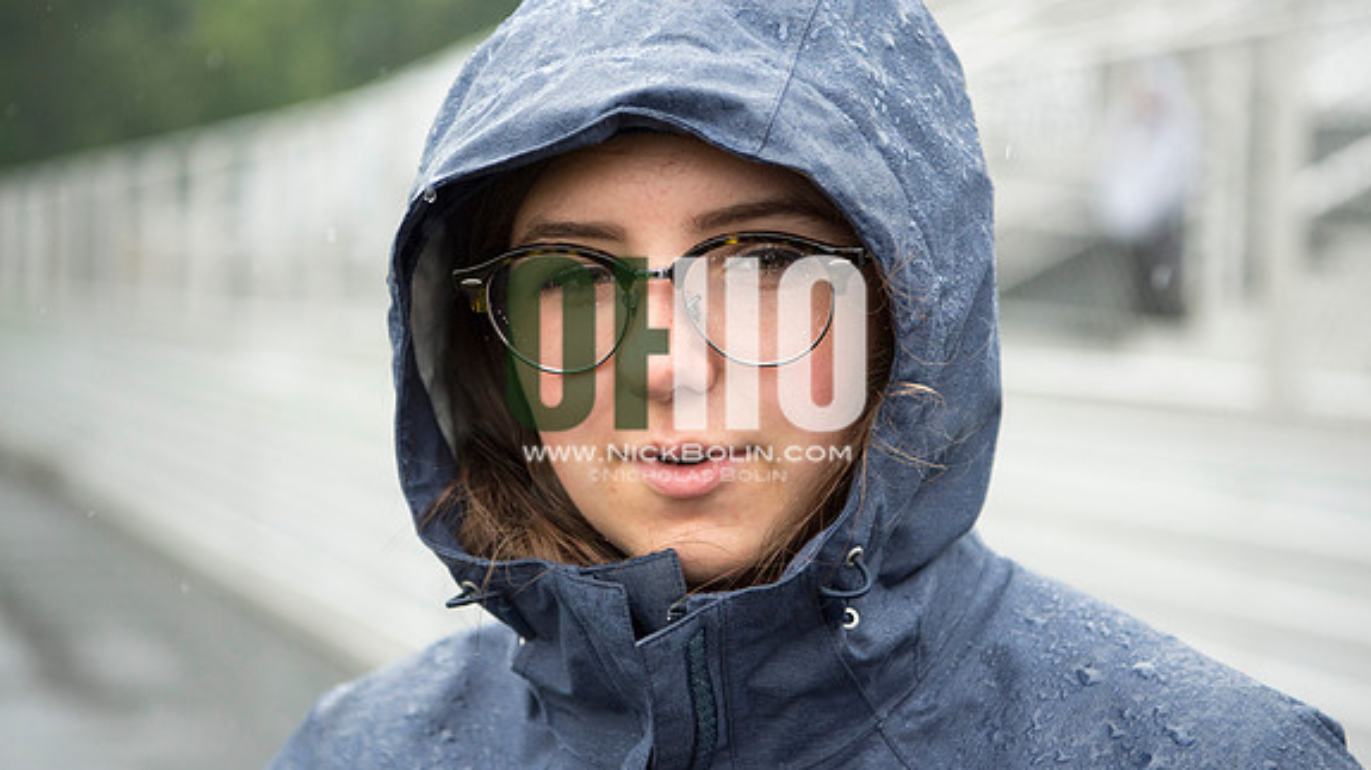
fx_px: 2689
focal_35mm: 74
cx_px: 687
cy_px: 368
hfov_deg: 28.6
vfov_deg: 16.3
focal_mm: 70
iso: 400
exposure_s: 1/1000
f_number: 4
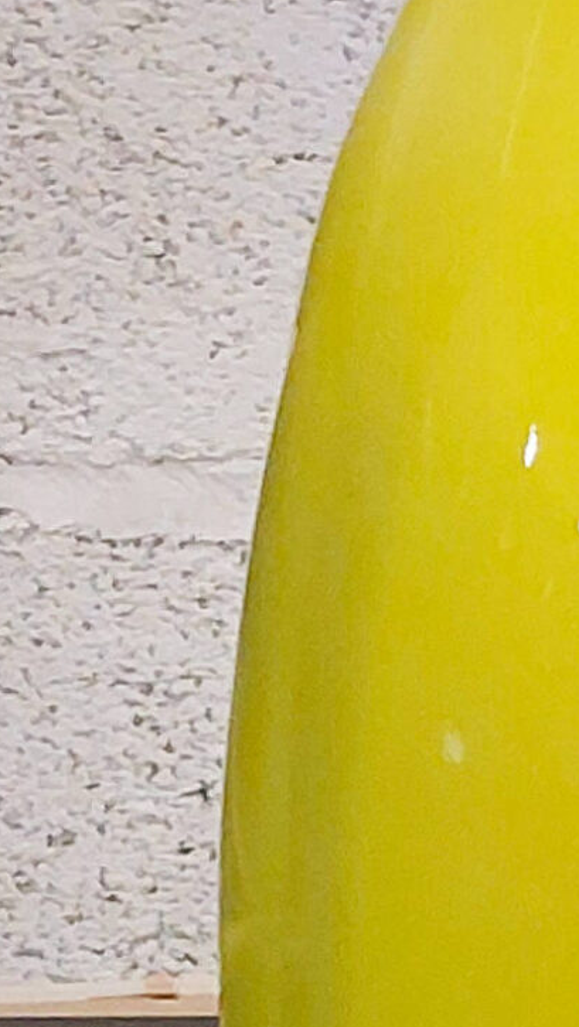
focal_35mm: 96
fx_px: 2617
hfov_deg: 11.5
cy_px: 743
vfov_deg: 22.1
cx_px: 1106
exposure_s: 1/50
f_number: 1.8
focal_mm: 5.2
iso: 200
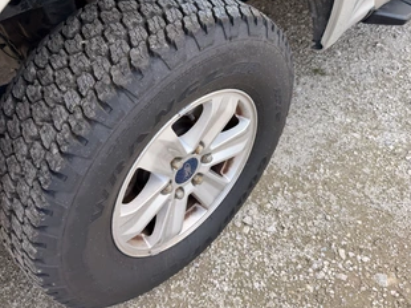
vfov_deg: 45.3
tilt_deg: -50.6
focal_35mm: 31
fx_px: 368
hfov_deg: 58.4
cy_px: 139
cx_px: 202
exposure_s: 1/757
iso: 80
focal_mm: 6.76
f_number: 1.78
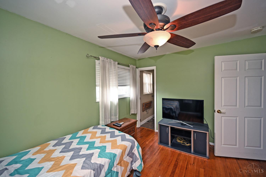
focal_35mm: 14
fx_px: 103
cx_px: 133
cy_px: 88
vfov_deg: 81.2
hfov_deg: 104.3
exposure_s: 1/60
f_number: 4
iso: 360
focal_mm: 14
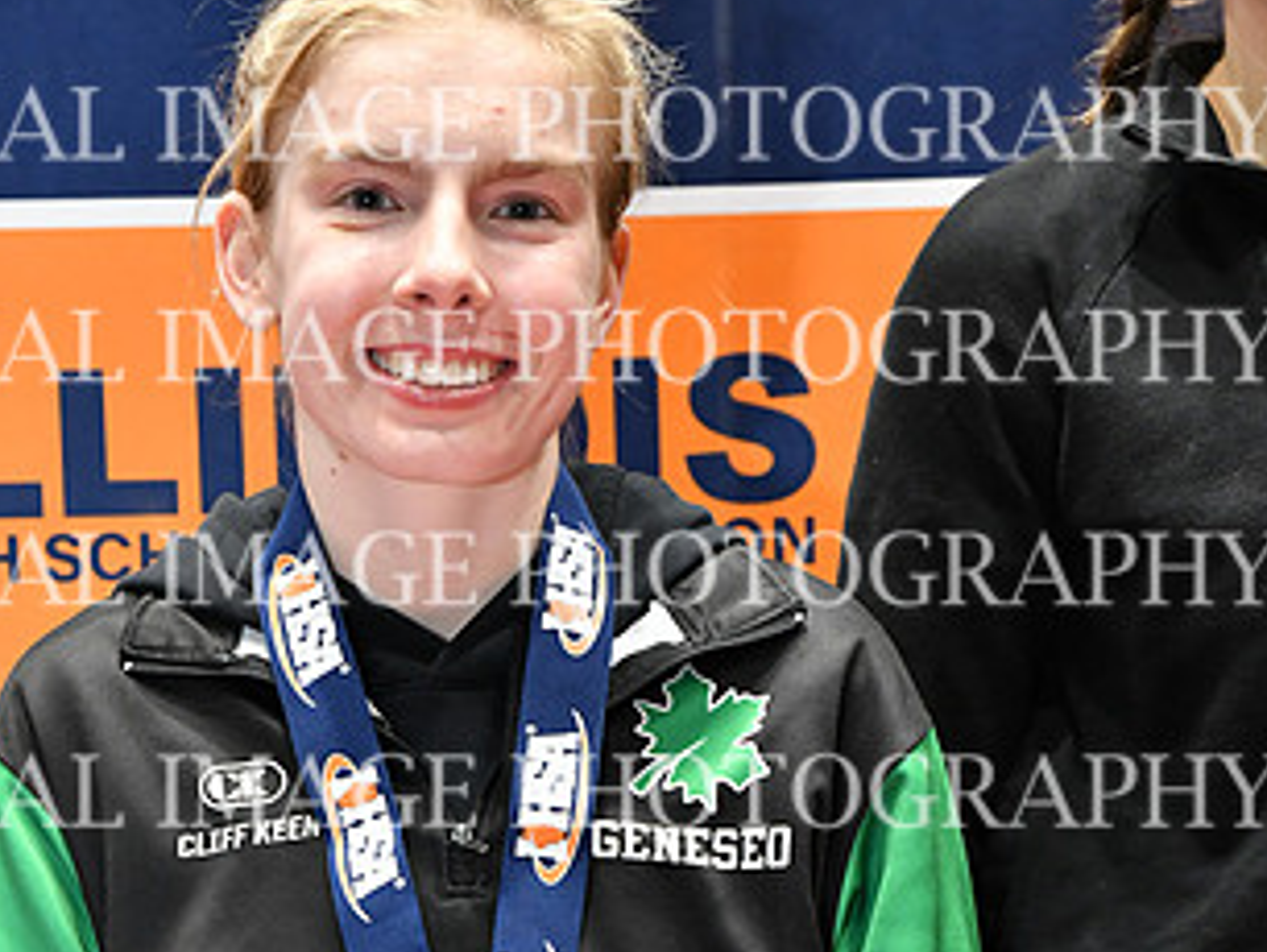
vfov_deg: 14.3
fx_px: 3736
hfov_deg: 19.2
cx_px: 482
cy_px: 902
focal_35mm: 102
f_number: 5.6
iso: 3200
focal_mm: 56
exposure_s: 1/200
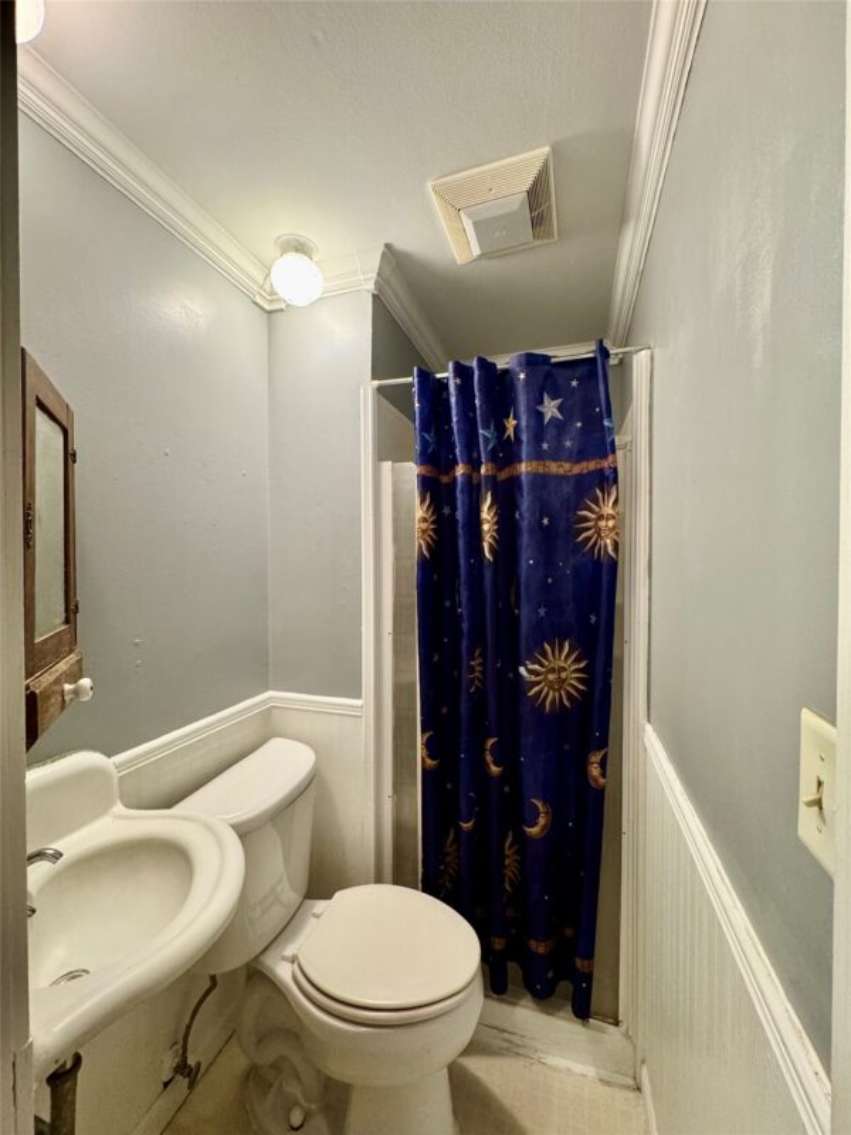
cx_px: 426
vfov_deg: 102.1
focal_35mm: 14
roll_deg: +1.0
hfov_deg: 85.7
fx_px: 459
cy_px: 568
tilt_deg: -1.1
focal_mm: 2.22
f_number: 2.2
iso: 500
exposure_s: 1/60
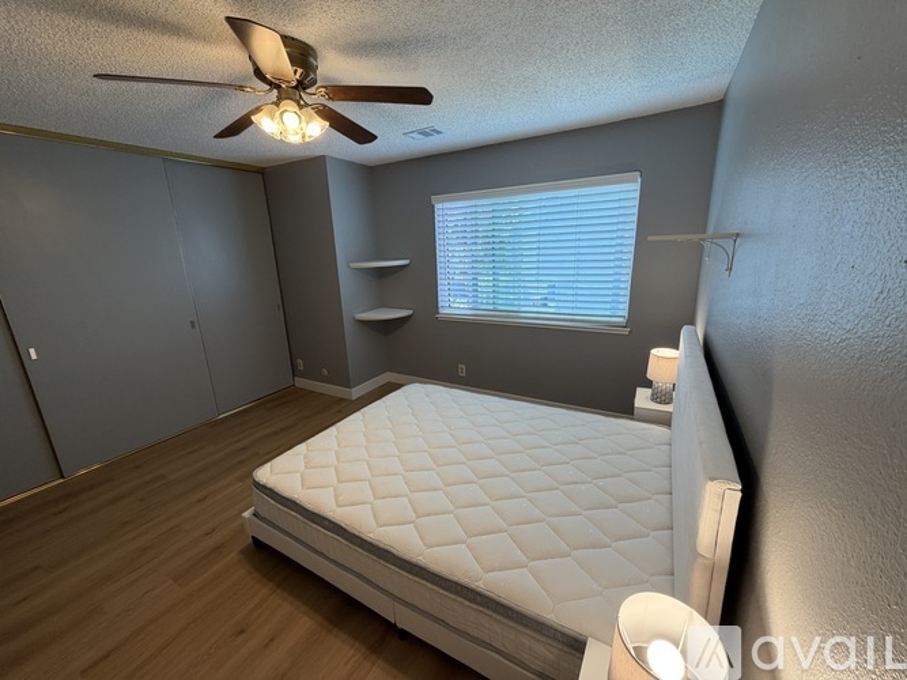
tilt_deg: -13.9
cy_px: 340
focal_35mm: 14
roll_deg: +2.2
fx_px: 367
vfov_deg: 85.7
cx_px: 454
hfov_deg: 102.1
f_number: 2.2
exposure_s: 1/120
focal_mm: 2.22
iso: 125
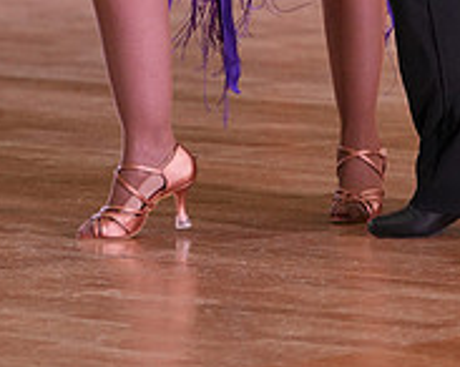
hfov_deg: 5.6
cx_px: 305
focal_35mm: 345
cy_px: -319
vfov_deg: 4.4
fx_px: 4692
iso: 2000
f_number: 4
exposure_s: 1/500
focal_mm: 116
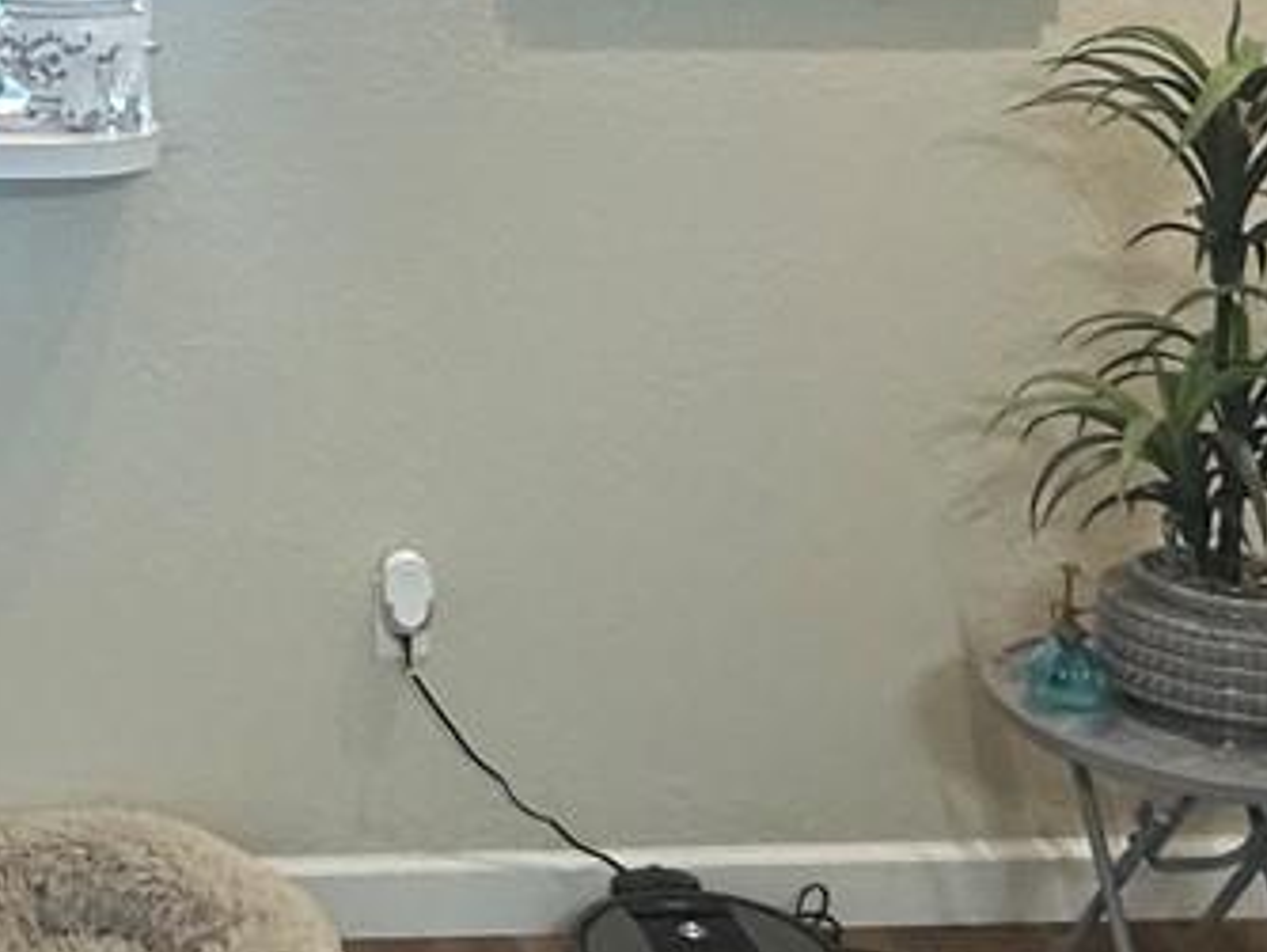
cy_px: 42
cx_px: -30
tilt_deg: -7.3
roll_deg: -0.3
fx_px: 2454
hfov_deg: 27.2
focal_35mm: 67
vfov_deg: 21.3
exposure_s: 1/60
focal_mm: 2.22
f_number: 2.2
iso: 250
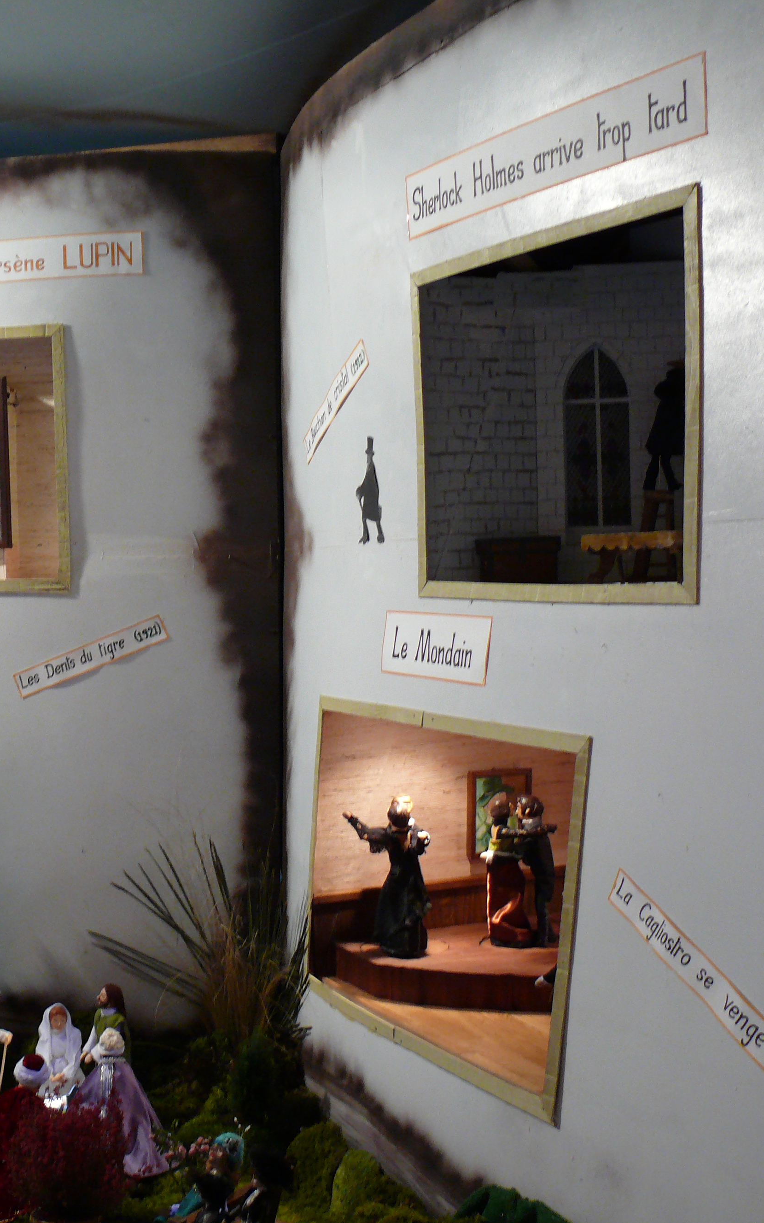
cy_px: 629
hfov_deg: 24.9
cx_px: 138
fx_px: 1699
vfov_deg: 39.6
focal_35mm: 51
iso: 200
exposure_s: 1/25
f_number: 2.8
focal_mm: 7.4
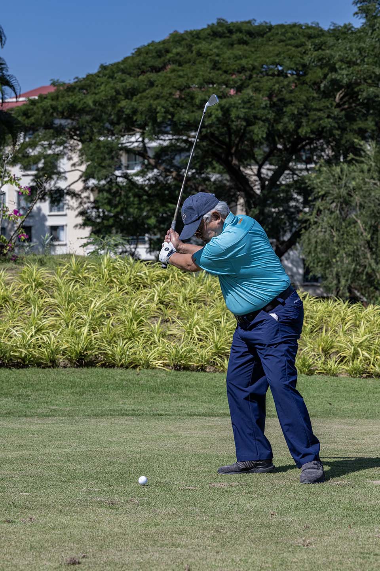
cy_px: 286
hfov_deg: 14.3
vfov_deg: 21.2
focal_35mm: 96
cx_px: 190
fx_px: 1520
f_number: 7.1
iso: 640
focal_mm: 96
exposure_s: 1/2000
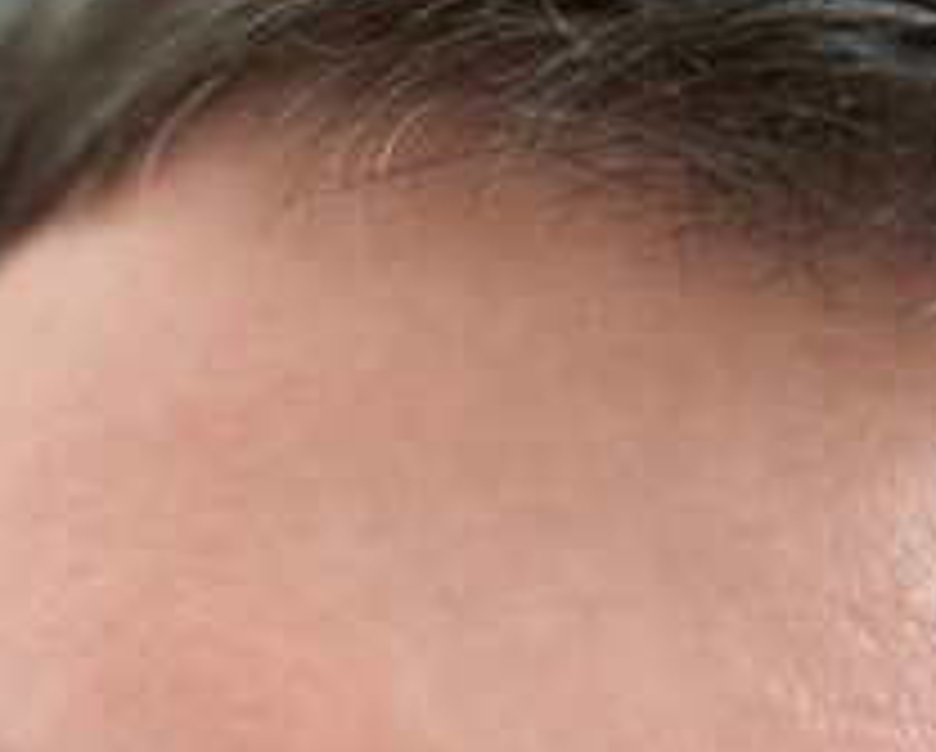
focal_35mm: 137
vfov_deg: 11.0
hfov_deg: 13.1
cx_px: -572
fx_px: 3810
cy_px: 952
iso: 100
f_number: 2.8
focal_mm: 42.1
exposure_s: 1/250
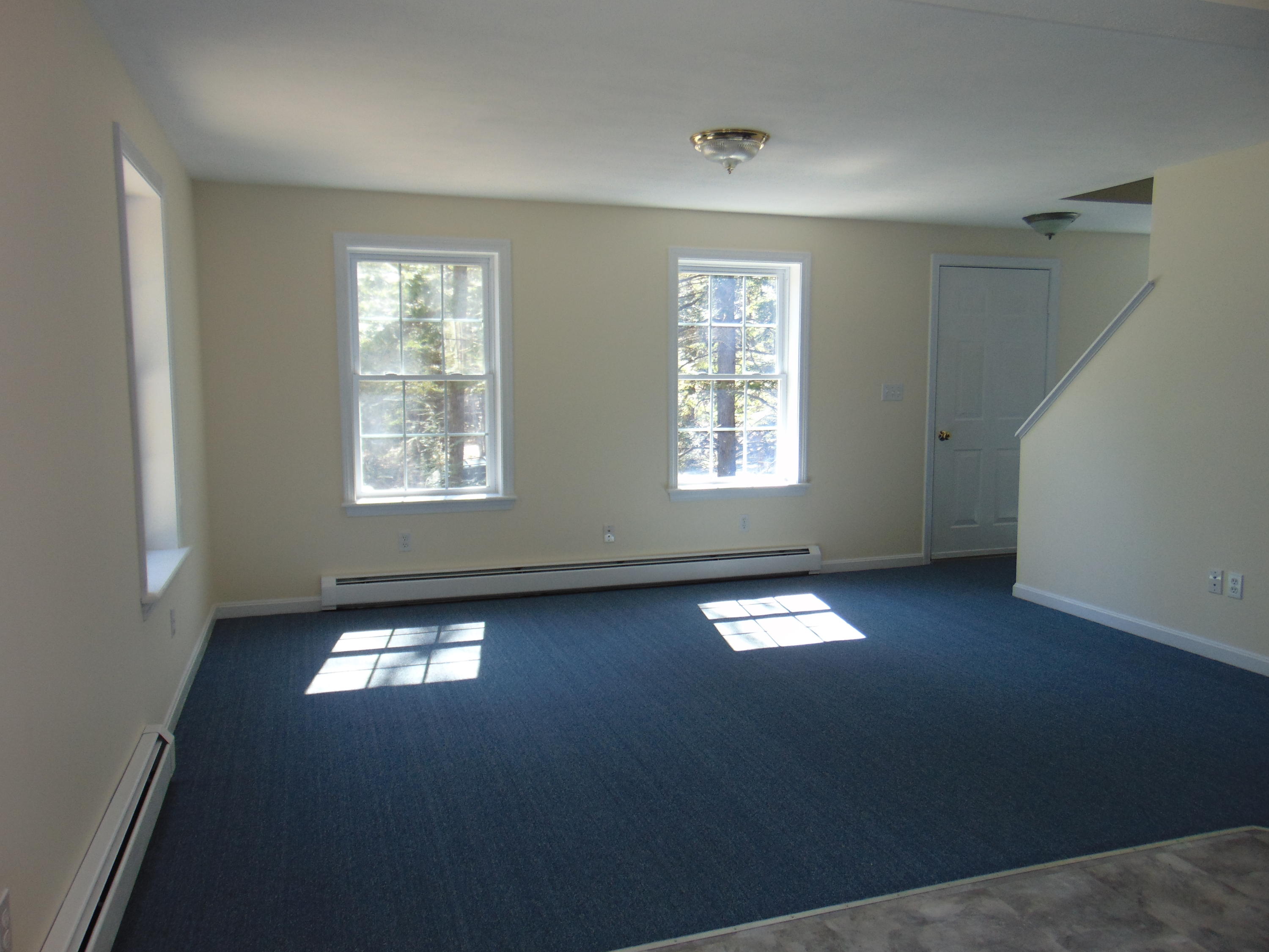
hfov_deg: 69.4
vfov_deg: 54.9
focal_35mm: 25
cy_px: 476
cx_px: 634
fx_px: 916
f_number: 3
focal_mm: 4.5
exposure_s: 1/40
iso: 80
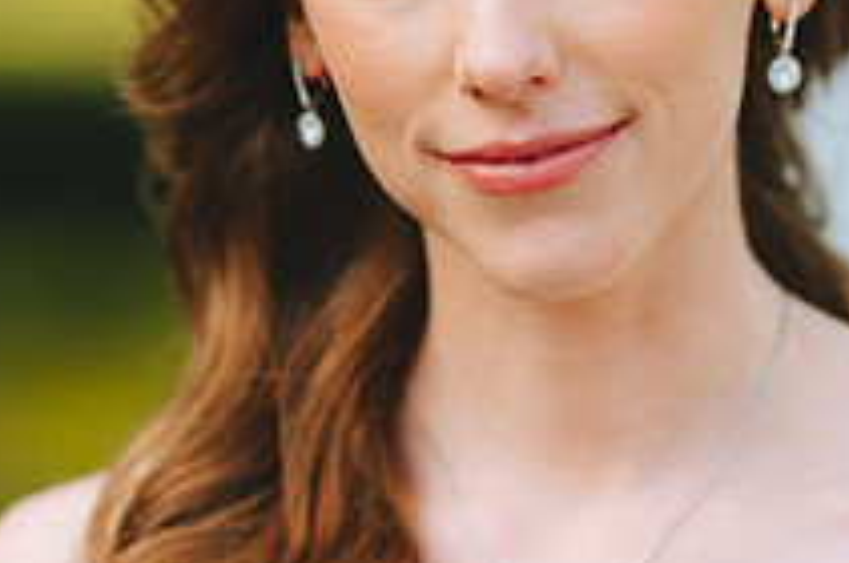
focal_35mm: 234
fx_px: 5510
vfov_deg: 5.8
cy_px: 434
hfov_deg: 8.8
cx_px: 459
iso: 100
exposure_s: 1/1000
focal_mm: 85
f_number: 2
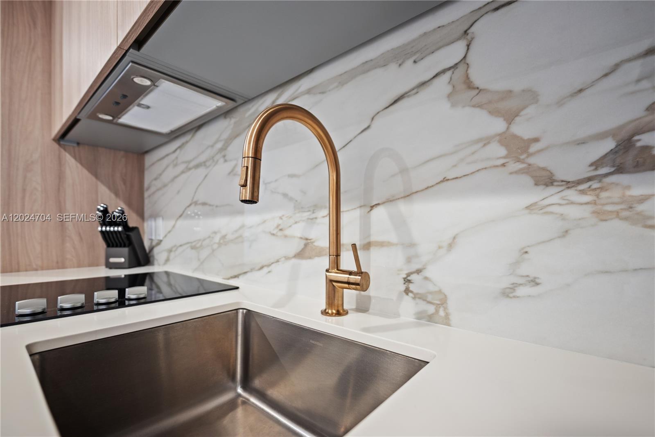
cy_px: 218
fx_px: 273
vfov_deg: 77.3
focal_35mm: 15
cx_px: 328
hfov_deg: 100.4
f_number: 2.8
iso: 500
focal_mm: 15
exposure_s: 1/15
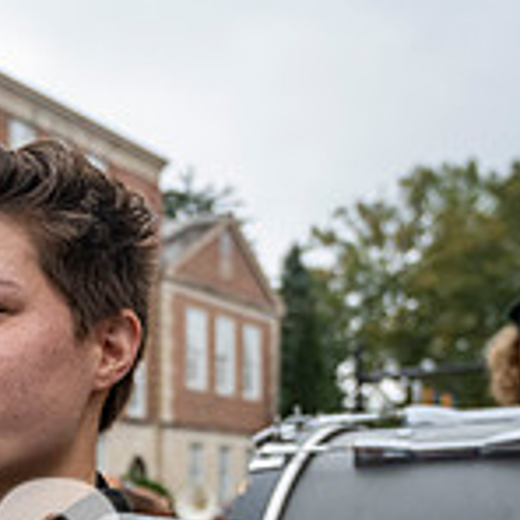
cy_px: 645
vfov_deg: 20.1
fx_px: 1360
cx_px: -144
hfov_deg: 20.0
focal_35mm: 80
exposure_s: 1/1600
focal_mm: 24
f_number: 4
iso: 1000
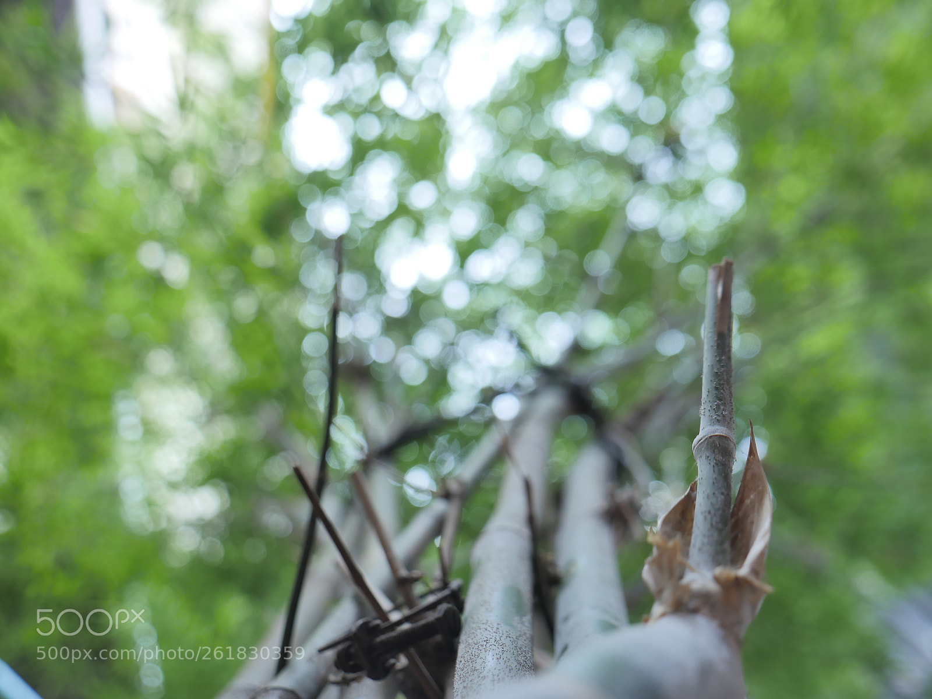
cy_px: 350
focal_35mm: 46
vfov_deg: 31.5
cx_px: 466
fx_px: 1239
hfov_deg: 41.2
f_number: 2.8
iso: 200
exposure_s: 1/50
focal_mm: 23
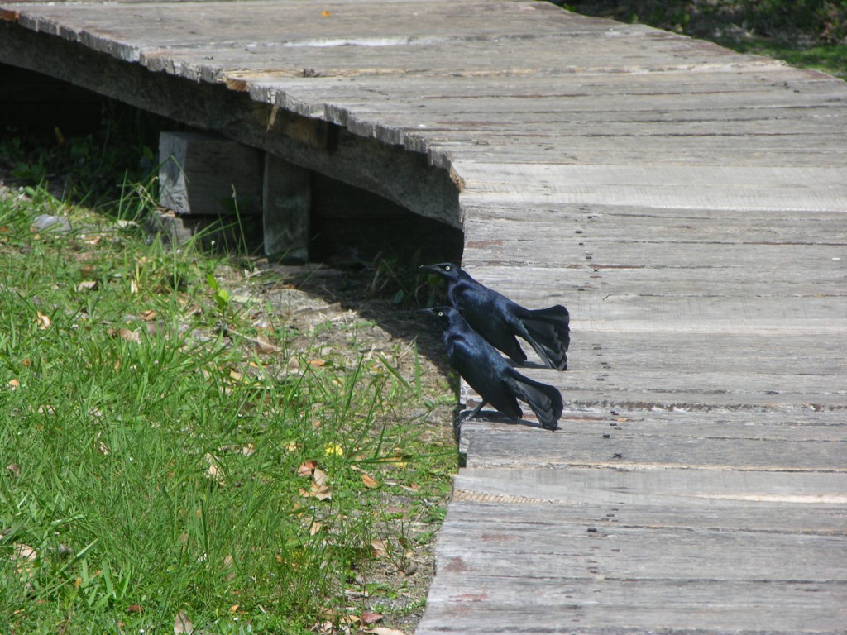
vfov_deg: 5.3
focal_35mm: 280
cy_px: 318
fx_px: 6851
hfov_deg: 7.1
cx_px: 424
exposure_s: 1/275
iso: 50
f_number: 5.3
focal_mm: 71.2
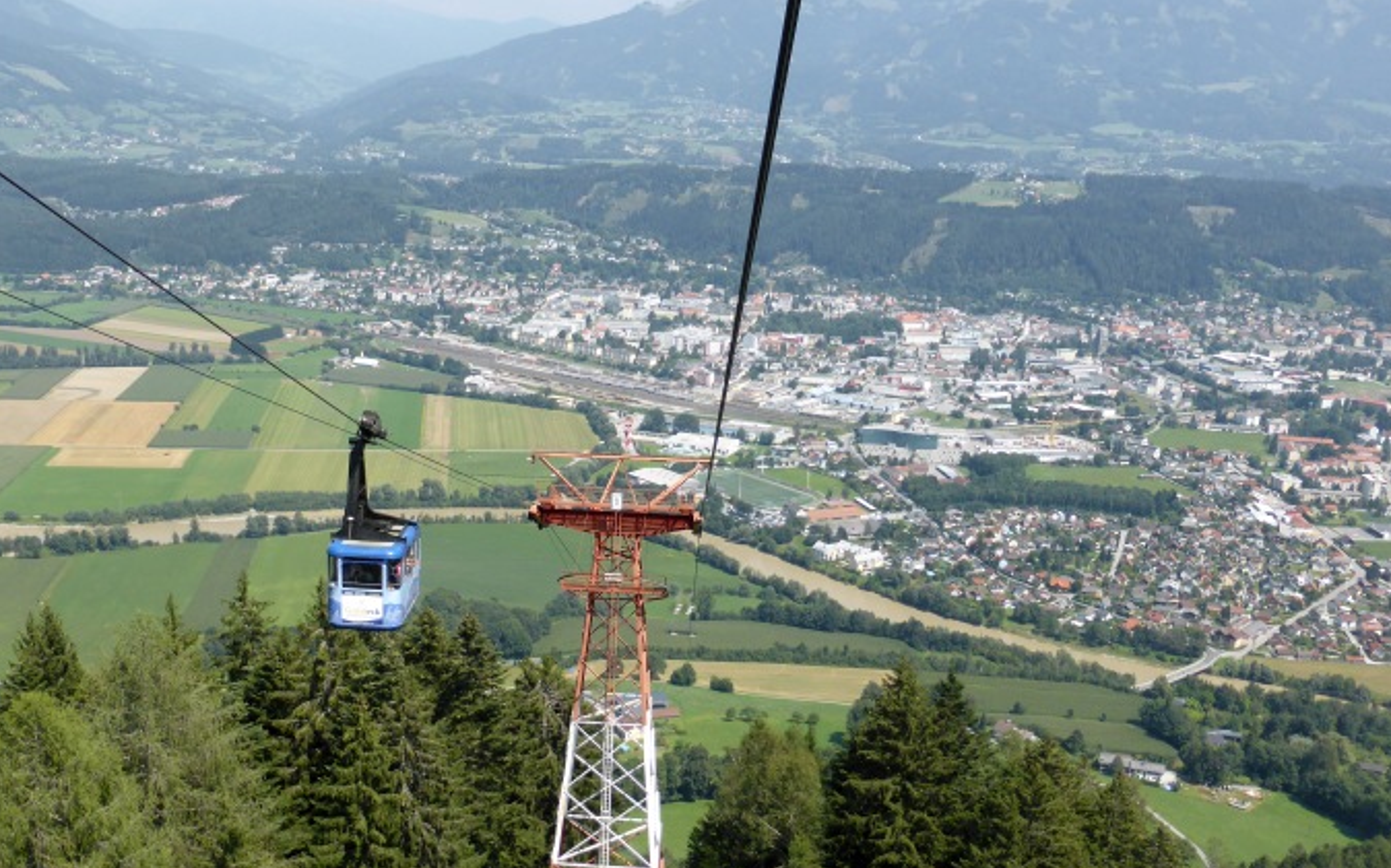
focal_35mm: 39
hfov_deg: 50.2
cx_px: 578
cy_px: 548
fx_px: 1478
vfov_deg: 32.6
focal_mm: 5.4
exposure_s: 1/640
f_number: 3.6
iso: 100
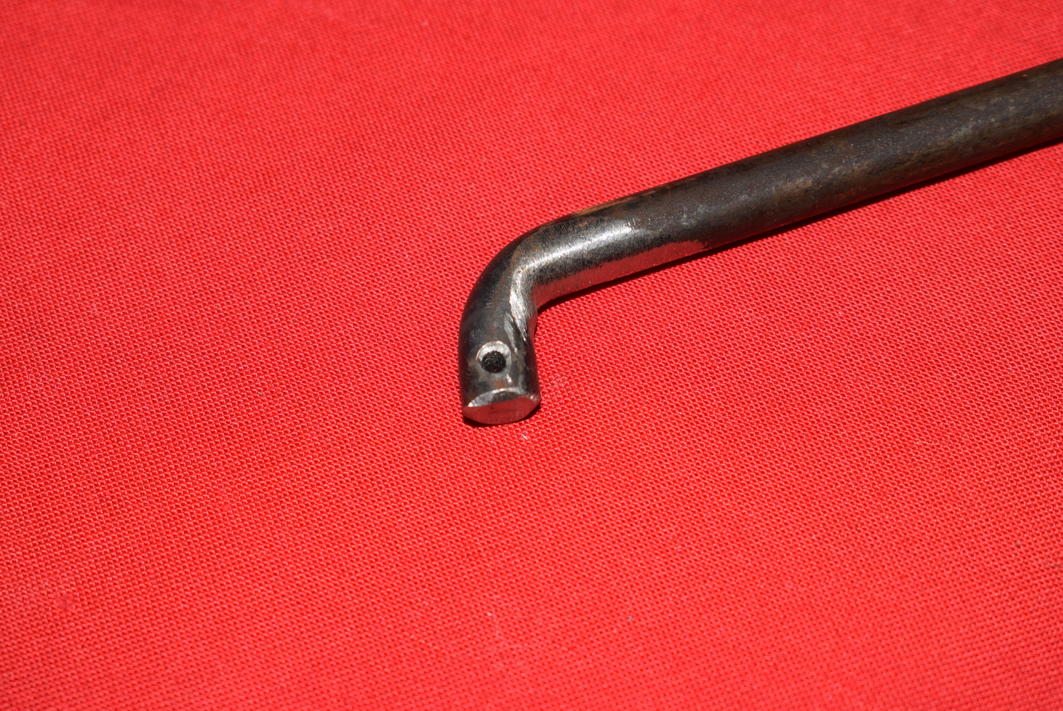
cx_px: 532
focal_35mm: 72
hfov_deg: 28.1
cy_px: 356
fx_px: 2128
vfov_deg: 19.0
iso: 100
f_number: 8
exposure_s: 1/60
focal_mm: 48
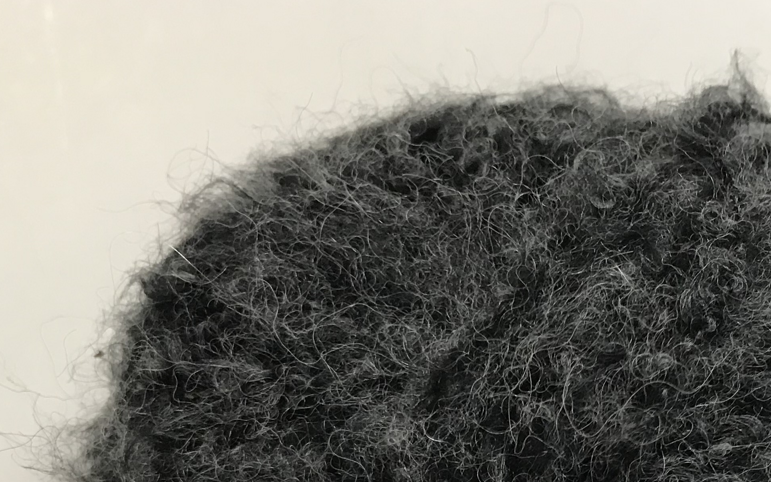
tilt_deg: +0.4
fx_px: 1303
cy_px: 574
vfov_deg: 19.7
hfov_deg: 32.3
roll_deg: -1.1
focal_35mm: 62
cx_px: 579
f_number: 1.8
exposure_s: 1/17
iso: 64
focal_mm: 3.99
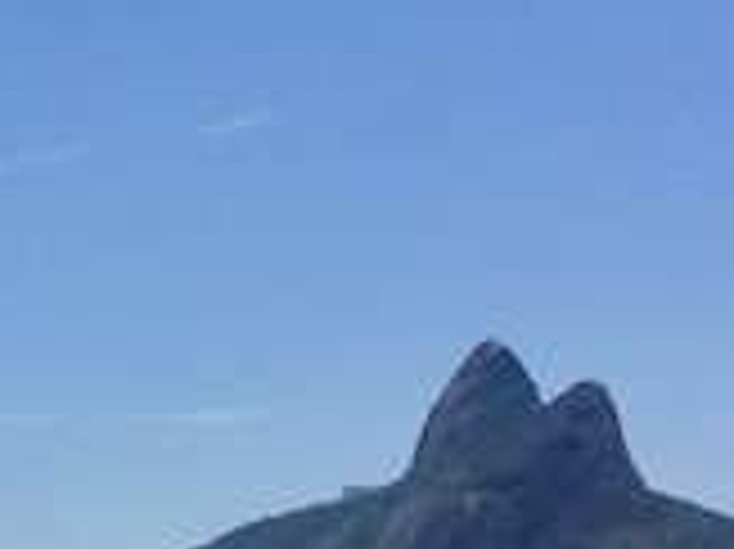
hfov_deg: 16.5
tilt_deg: +2.1
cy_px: 648
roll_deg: -0.8
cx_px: -68
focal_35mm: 116
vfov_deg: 12.5
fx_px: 2458
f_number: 2.2
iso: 32
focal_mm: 4.15
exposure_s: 1/4566
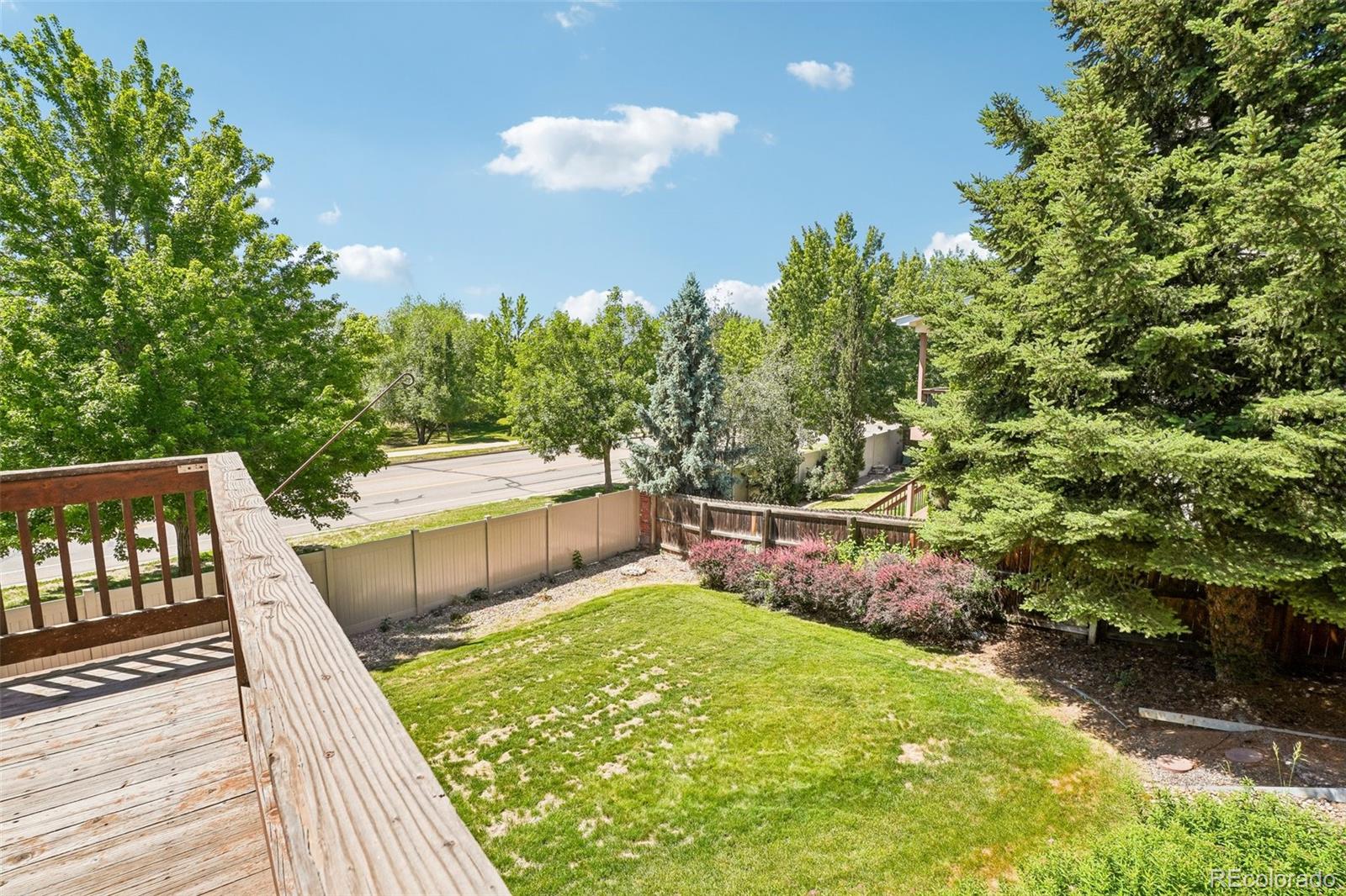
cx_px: 673
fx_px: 617
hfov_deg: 95.0
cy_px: 448
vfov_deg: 72.0
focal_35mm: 16
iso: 100
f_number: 8
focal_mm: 11
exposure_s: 1/250
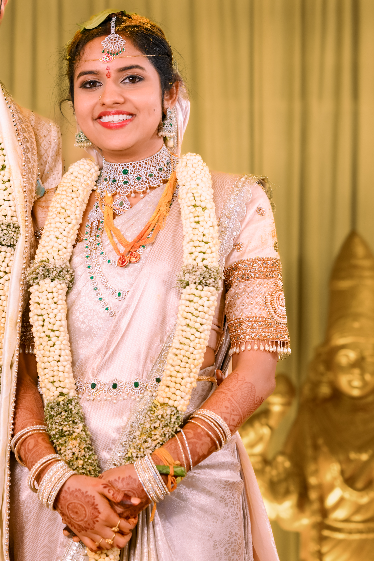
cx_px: 45
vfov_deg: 13.2
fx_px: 2415
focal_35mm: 155
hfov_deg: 8.8
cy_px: 112
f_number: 2.8
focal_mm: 85
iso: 500
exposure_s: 1/320
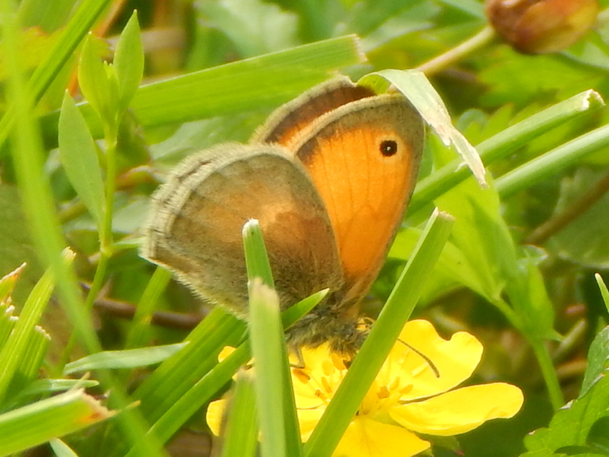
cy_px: 228
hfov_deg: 7.1
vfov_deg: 5.3
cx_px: 304
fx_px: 4909
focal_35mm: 279
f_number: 5.7
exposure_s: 1/200
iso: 125
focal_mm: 50.1
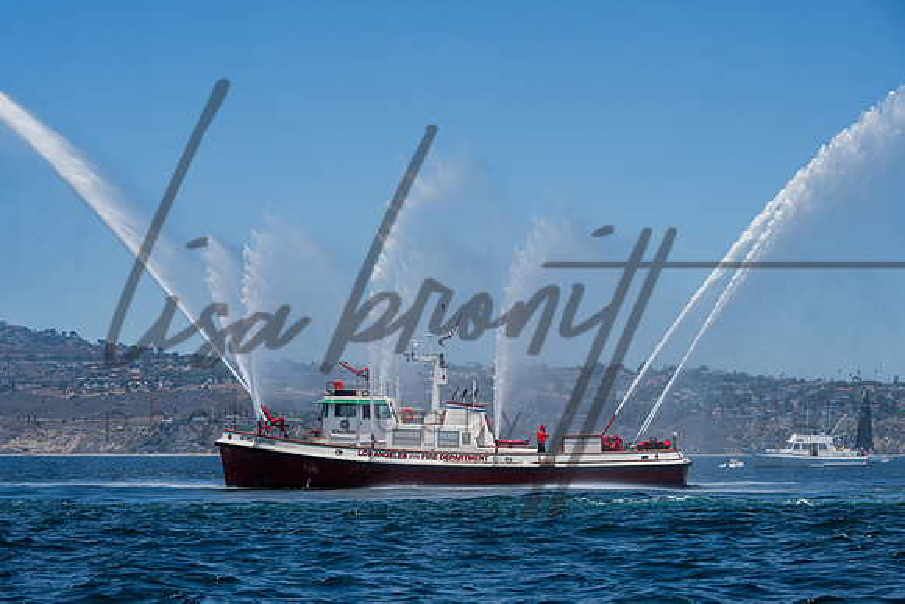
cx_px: 420
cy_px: 321
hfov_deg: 23.9
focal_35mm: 85
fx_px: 2134
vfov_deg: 16.1
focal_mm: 79
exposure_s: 1/1600
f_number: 8
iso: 400
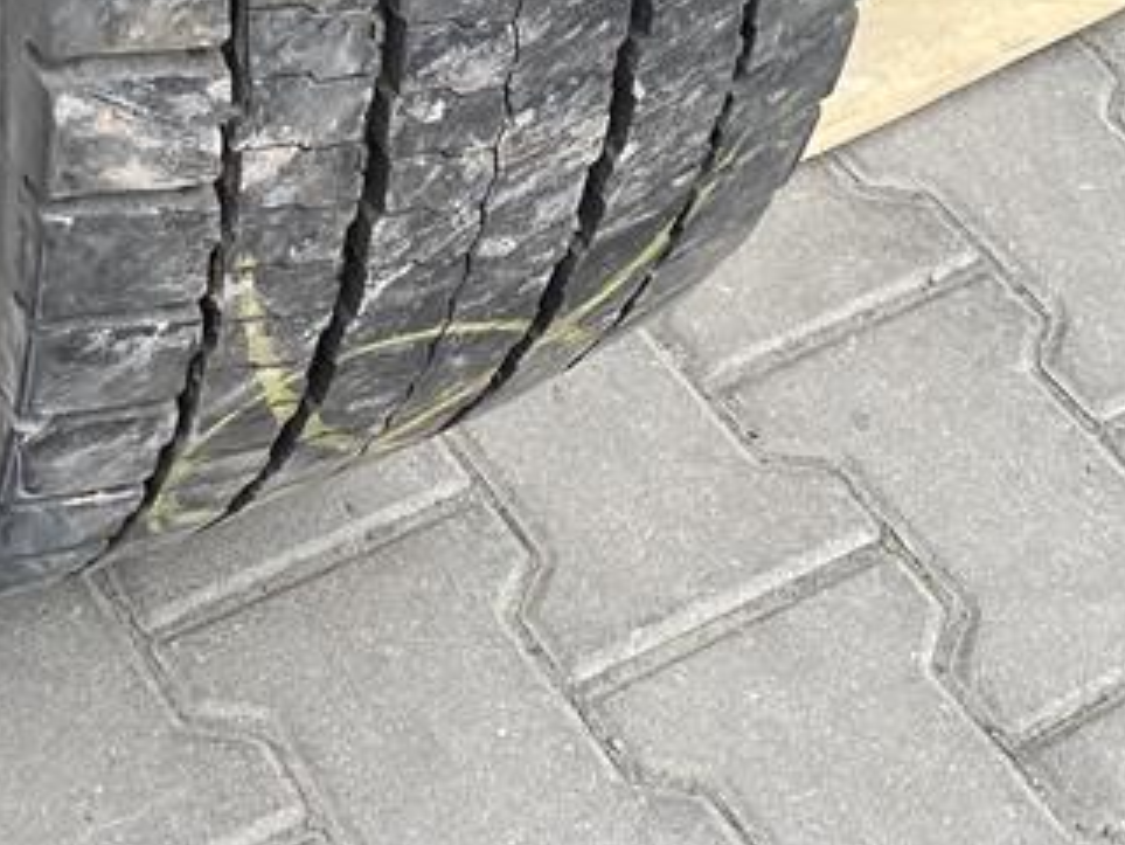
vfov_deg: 13.4
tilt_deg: -26.9
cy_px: -731
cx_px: 198
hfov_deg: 19.8
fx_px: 3186
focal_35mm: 98
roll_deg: +0.7
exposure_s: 1/681
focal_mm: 4.25
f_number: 1.8
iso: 32
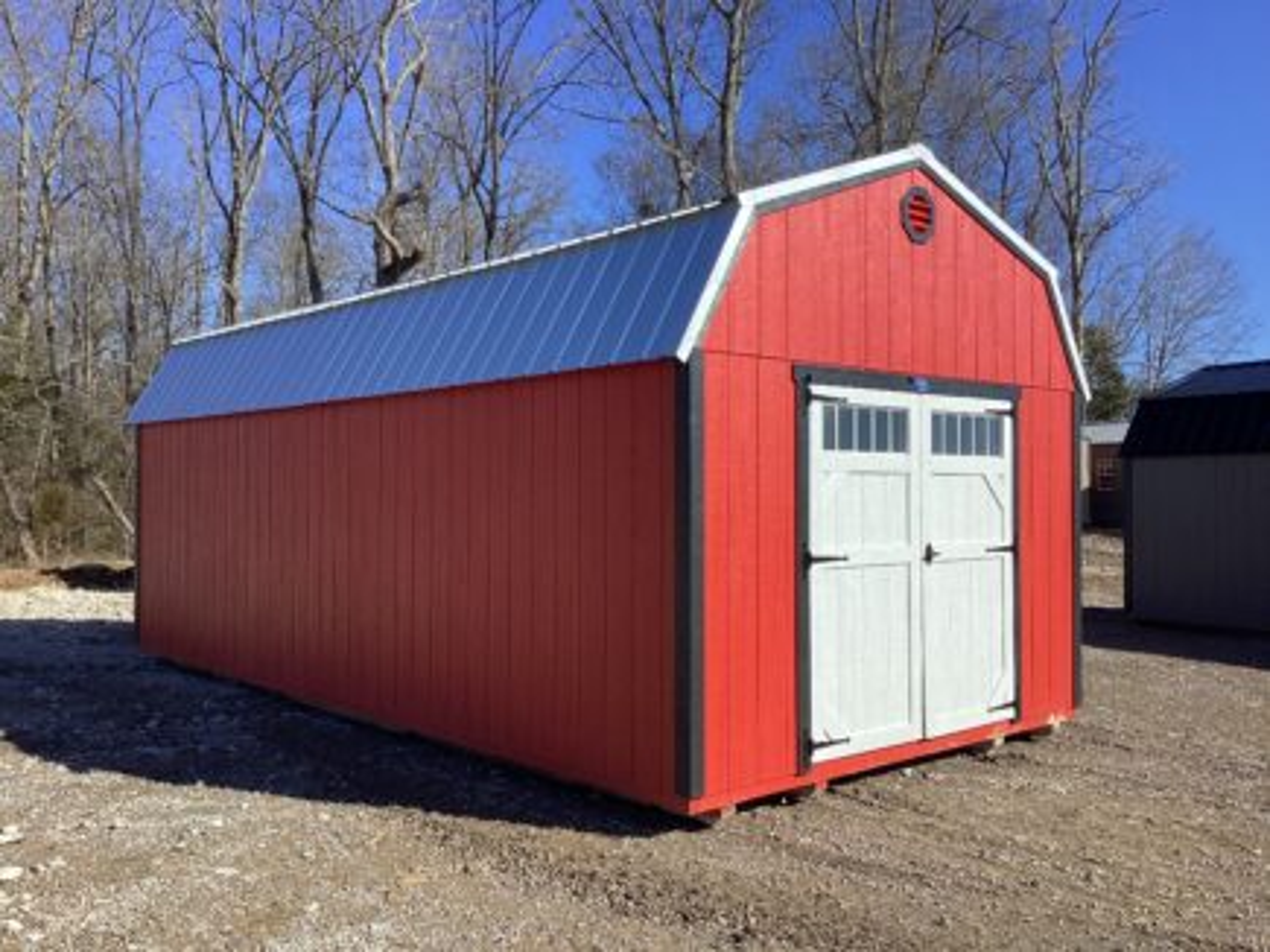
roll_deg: -1.2
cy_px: 476
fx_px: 1137
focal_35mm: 31
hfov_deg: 58.4
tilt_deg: -1.6
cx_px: 635
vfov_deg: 45.4
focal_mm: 3.3
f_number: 2.4
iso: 25
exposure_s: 1/1101
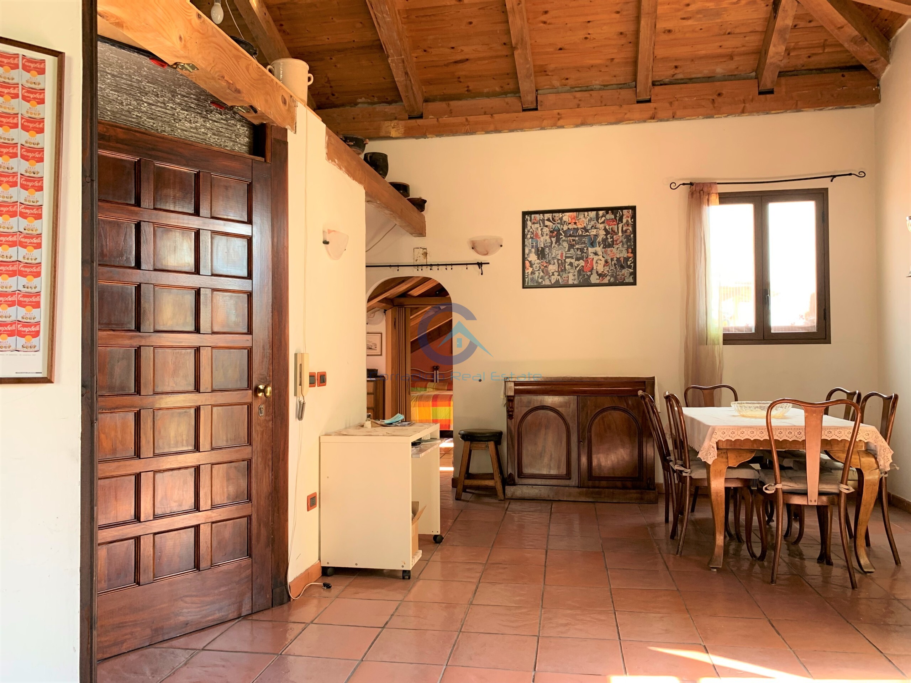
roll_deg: +0.7
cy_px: 342
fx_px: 684
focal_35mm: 26
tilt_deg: +3.7
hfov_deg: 67.3
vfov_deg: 53.1
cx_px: 456
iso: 80
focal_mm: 4.25
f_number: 1.8
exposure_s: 1/121
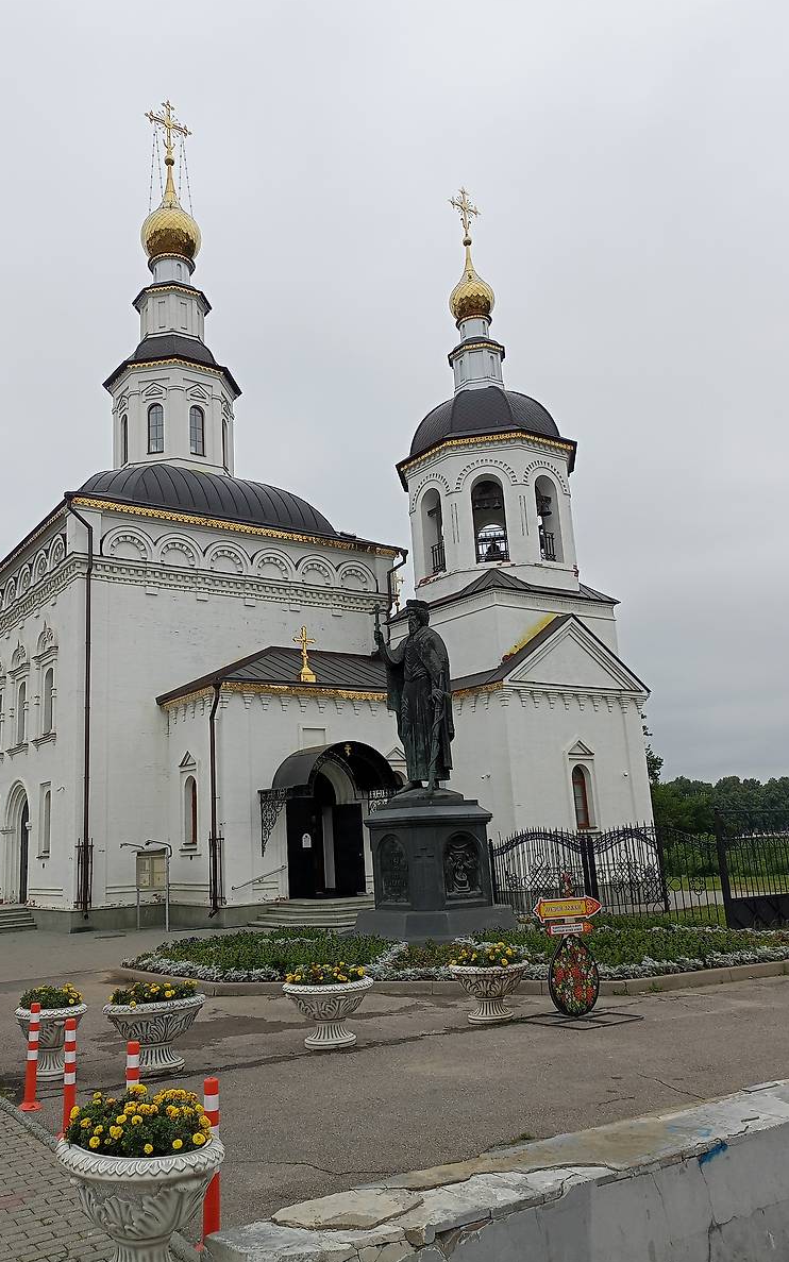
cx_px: 325
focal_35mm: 30
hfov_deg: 41.7
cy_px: 630
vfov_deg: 62.9
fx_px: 1032
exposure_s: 1/1477
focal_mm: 4.69
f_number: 1.8
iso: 112
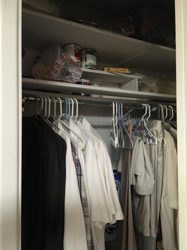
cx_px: 94
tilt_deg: +2.6
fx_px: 209
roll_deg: -0.7
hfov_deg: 48.2
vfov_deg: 61.7
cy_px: 125
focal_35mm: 29
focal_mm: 4.15
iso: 250
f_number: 2.2
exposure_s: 1/15
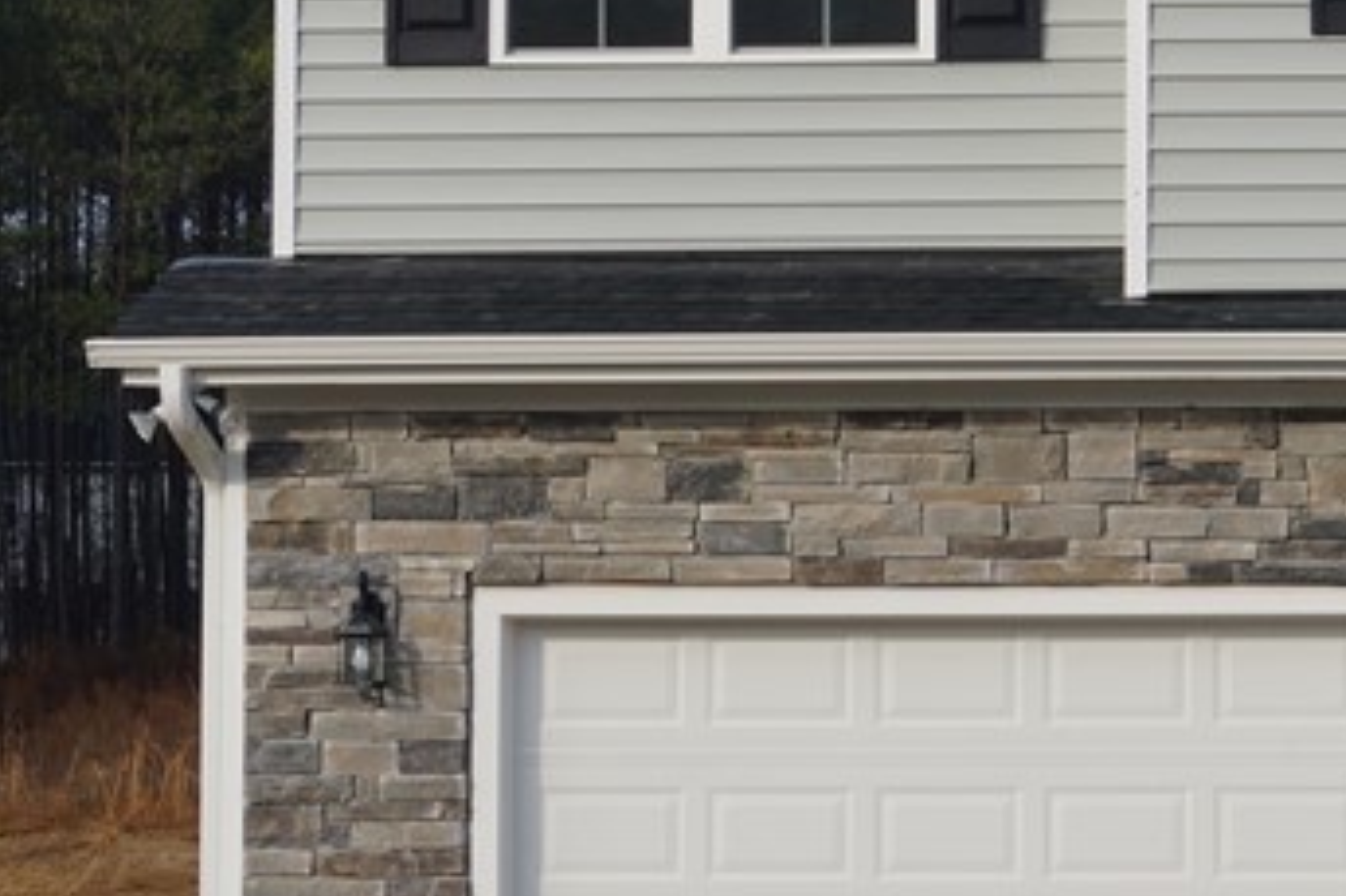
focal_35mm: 142
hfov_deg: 14.2
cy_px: 153
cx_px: 1428
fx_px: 5306
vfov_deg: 9.6
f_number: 13
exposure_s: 1/160
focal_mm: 30
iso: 100
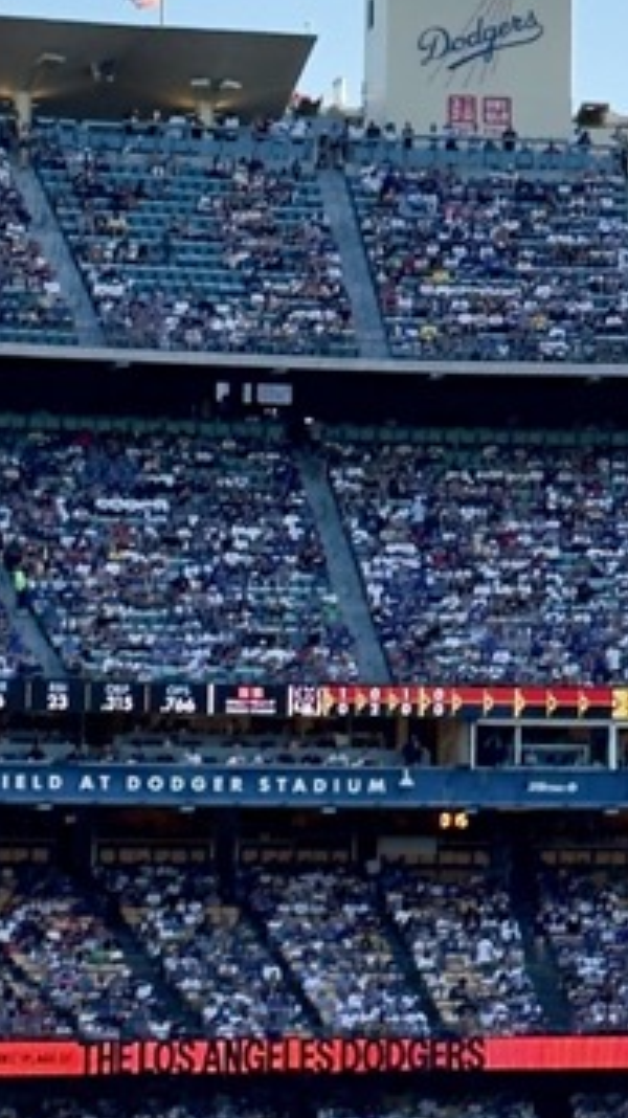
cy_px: 352
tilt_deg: +6.1
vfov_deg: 11.4
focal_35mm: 188
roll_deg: +0.3
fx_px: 5571
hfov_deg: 6.3
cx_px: 1146
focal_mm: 6.76
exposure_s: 1/1984
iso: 64
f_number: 1.78
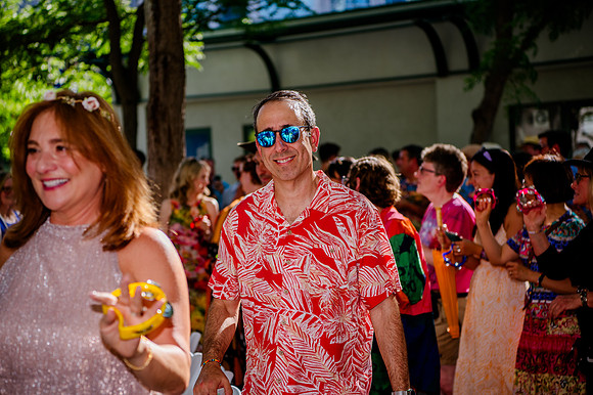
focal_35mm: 70
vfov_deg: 19.4
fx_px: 1152
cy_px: 198
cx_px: 296
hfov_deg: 28.9
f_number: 3.5
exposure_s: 1/640
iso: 200
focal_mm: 70
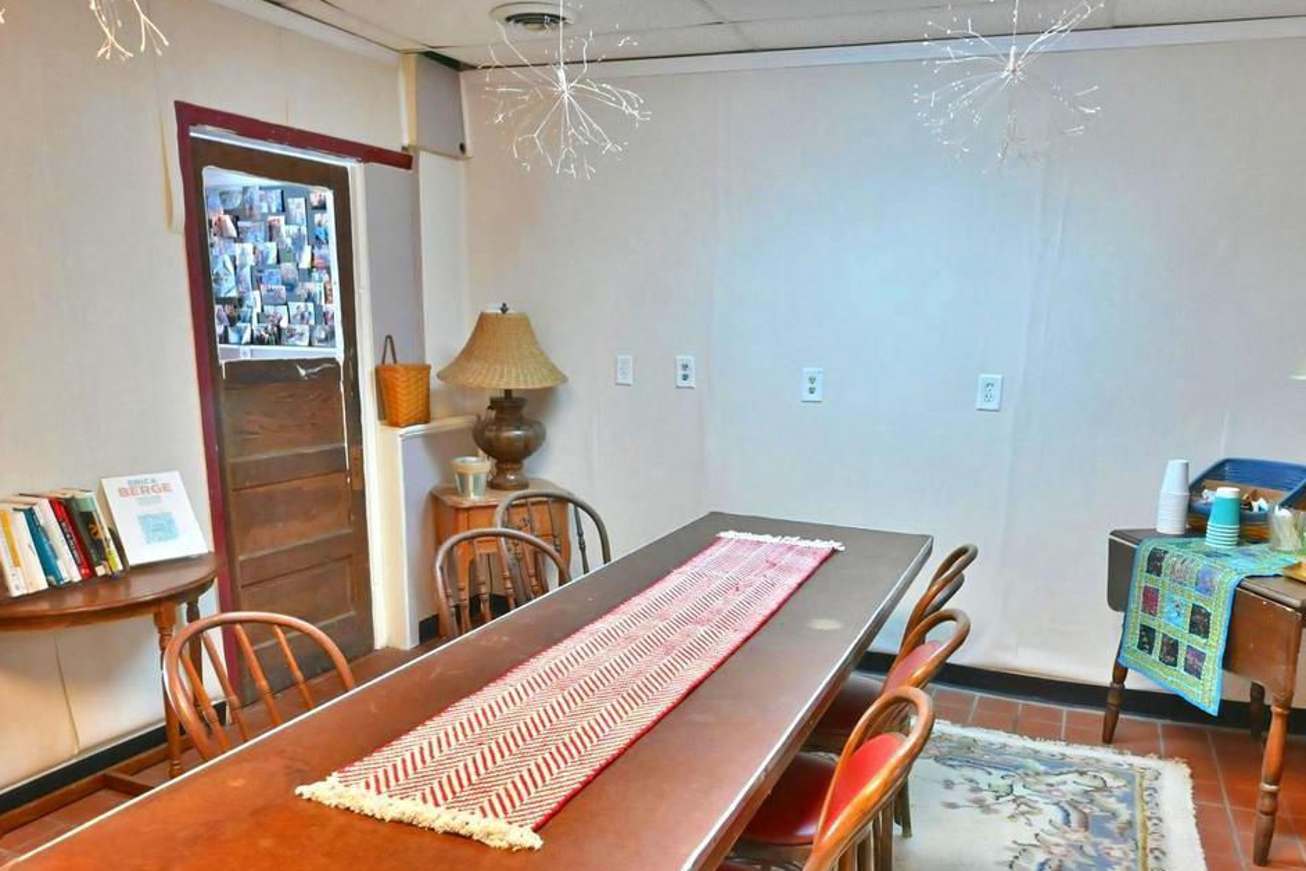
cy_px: 545
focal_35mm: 27
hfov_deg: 67.7
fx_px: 971
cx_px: 707
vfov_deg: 47.9
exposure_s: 1/80
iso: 16000
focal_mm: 17.5
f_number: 9
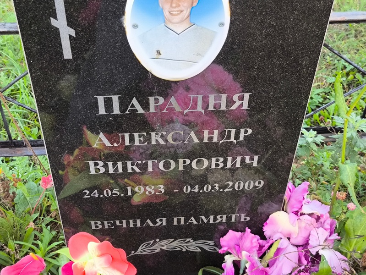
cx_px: 183
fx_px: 529
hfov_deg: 38.2
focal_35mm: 50
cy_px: 138
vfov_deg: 29.1
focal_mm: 4.71
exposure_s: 1/50
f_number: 1.7
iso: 64
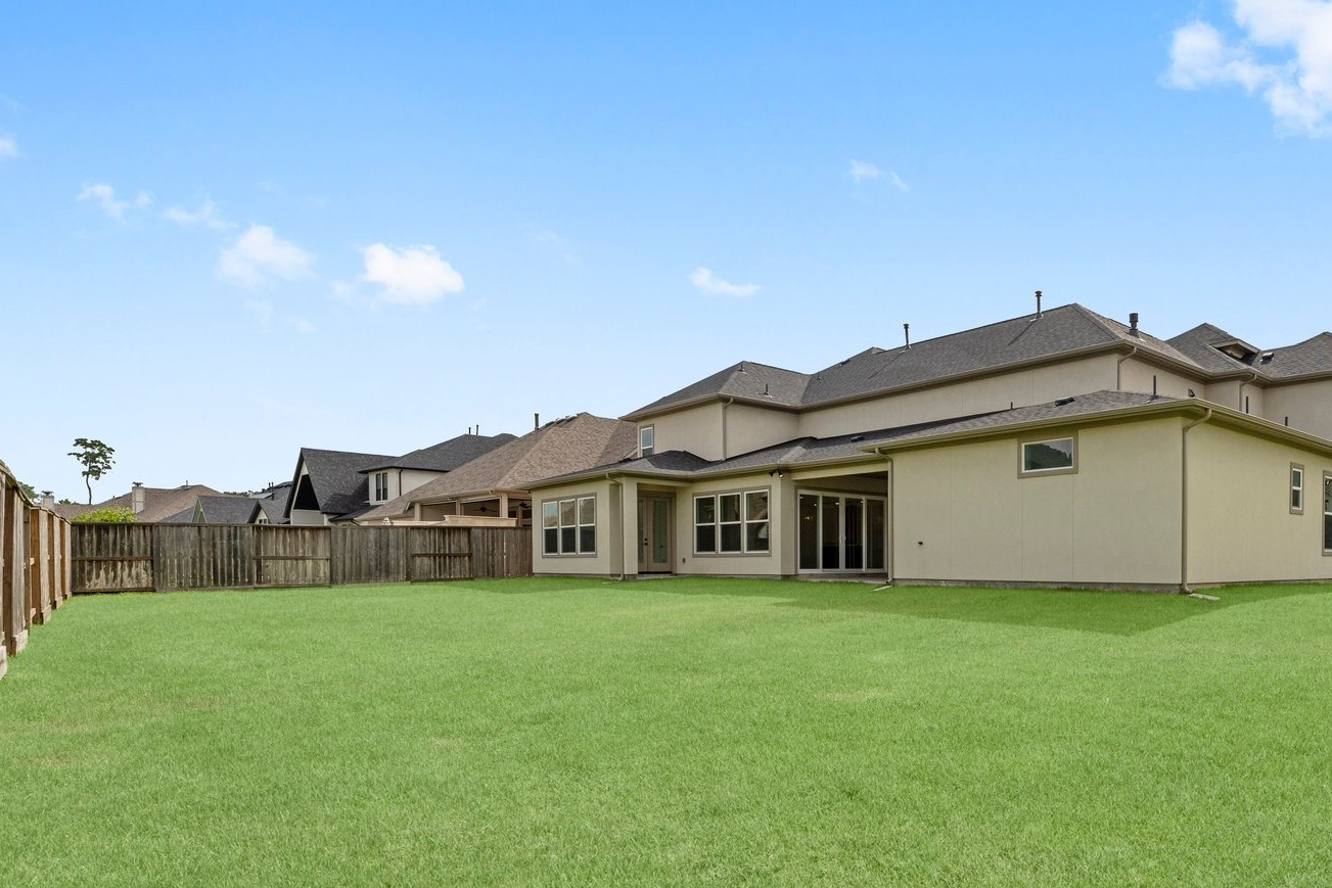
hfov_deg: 74.9
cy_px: 568
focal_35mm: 22
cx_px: 937
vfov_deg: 56.4
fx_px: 814
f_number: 11
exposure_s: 1/800
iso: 400
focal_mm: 14
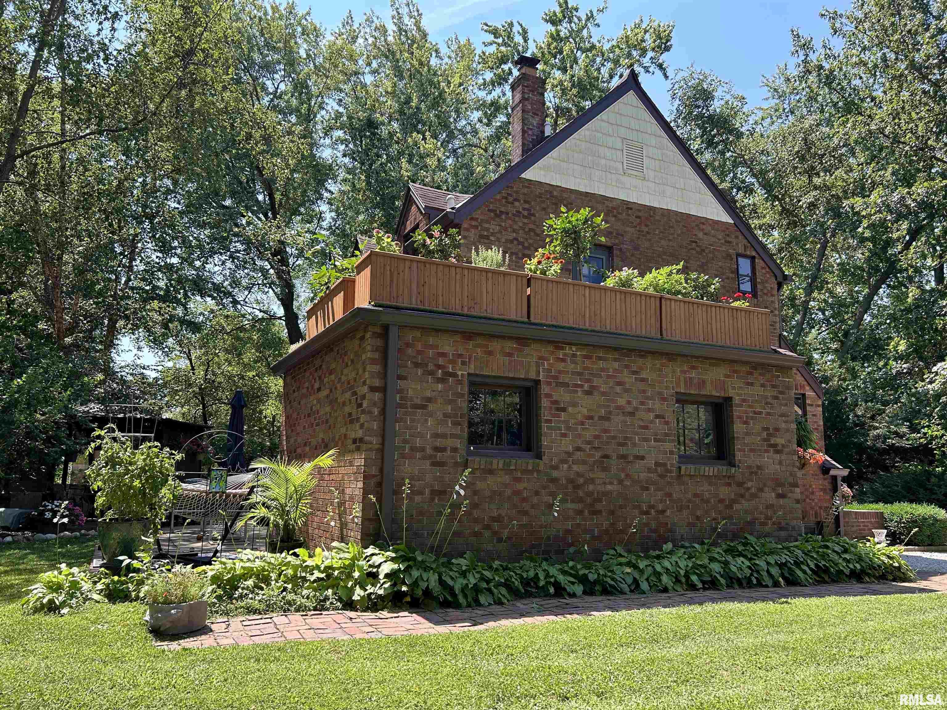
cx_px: 474
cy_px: 355
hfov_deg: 67.3
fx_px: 711
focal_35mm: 26
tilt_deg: +10.1
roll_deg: -0.8
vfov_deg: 53.1
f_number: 1.5
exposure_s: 1/743
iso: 50
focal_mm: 5.7
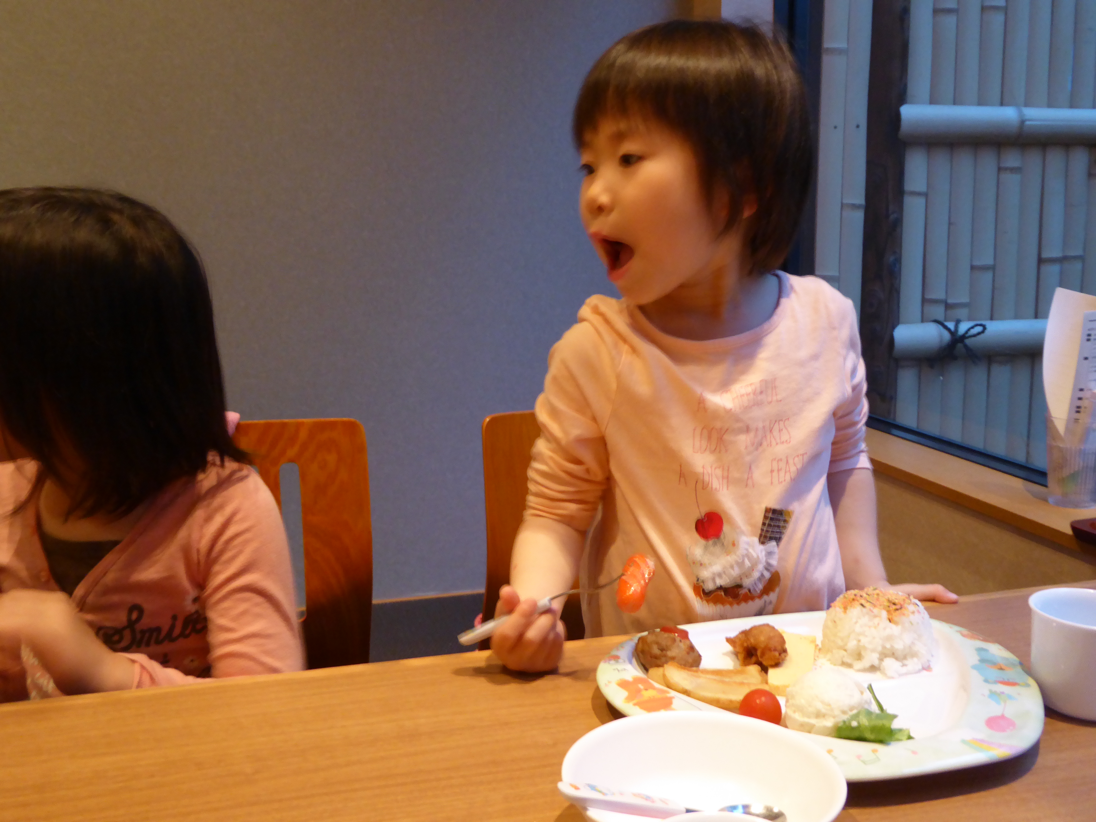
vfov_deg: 40.7
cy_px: 411
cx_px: 548
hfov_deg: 52.6
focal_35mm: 35
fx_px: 1108
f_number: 3.7
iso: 400
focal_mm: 6.3
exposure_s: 1/6
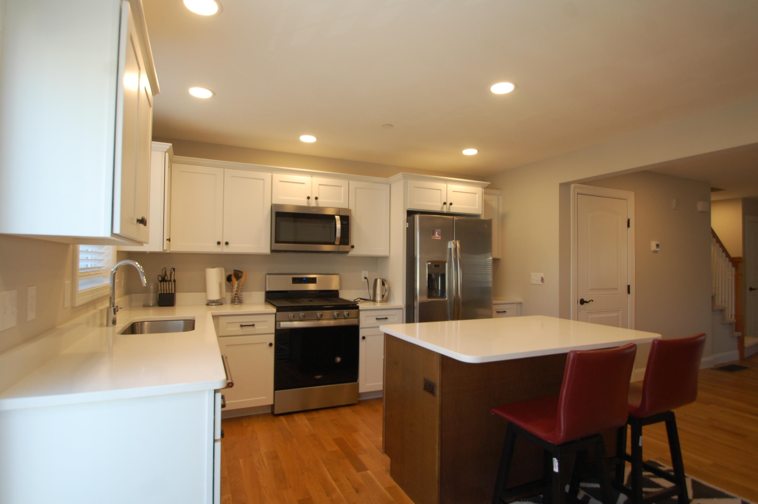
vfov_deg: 67.3
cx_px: 379
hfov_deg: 90.1
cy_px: 252
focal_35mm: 18
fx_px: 379
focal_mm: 12
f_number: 4.5
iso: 400
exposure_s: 1/80
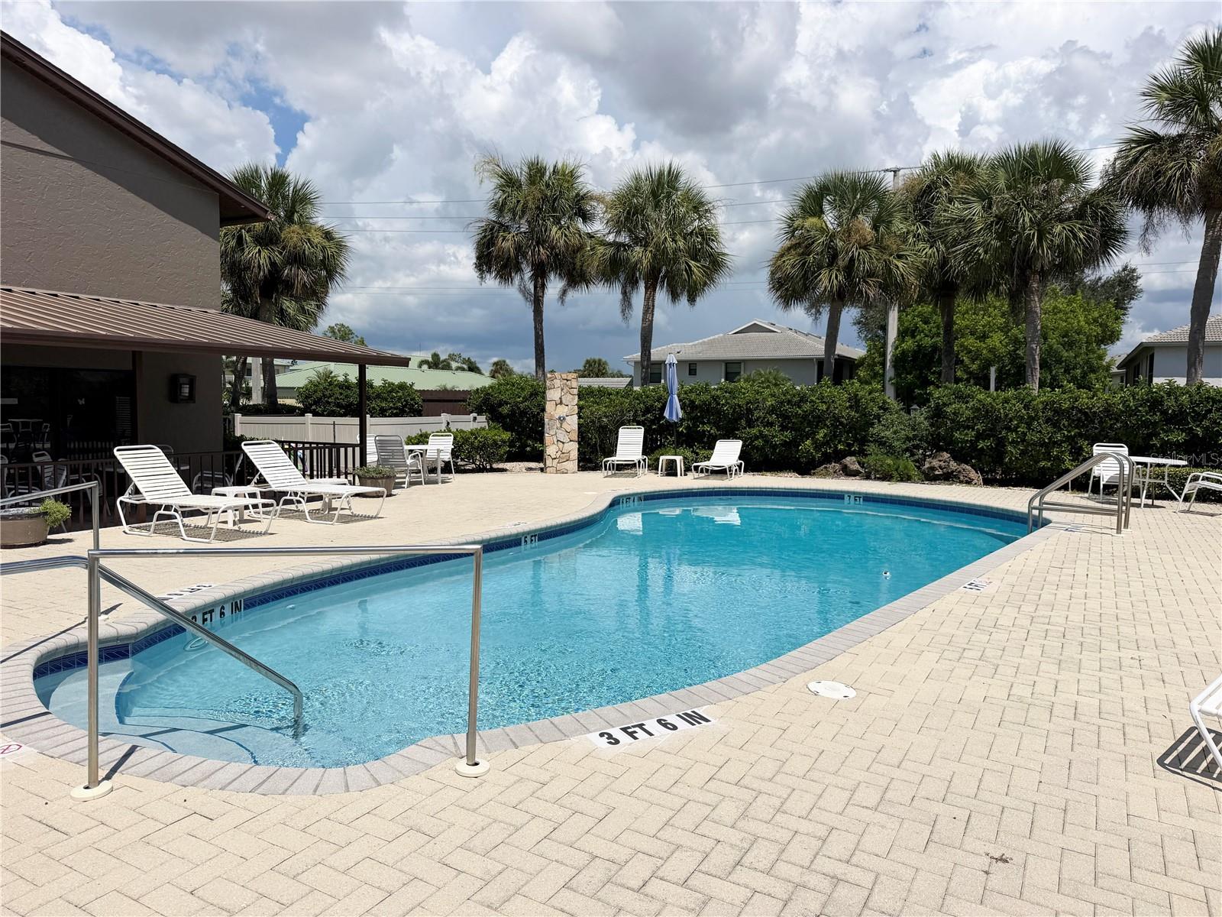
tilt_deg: -3.0
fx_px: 847
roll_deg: +0.0
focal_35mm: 24
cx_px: 611
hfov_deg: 71.6
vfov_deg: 56.8
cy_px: 458
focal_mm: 6.76
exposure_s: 1/14286
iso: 80
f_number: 1.78
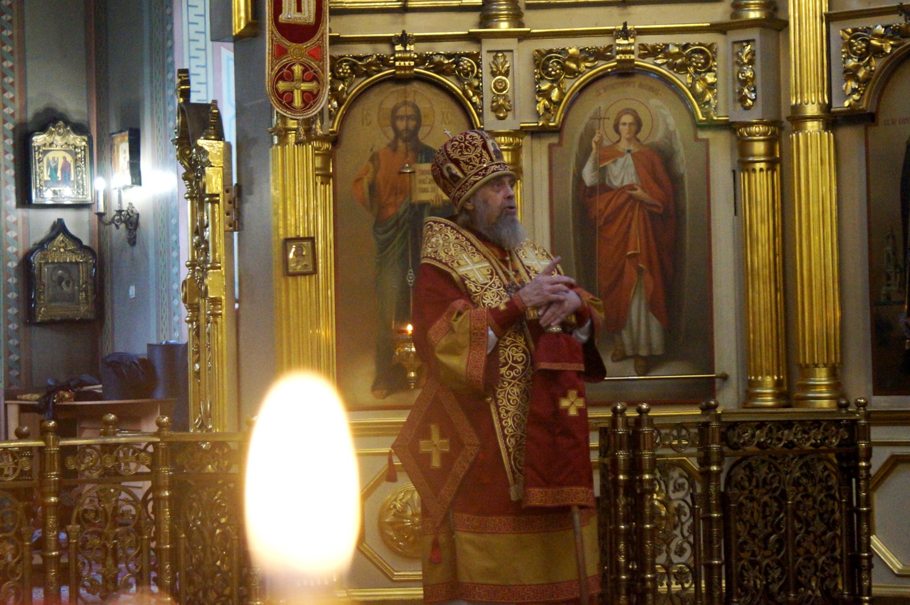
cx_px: 455
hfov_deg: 19.5
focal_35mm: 105
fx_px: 2651
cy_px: 302
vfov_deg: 13.0
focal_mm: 70
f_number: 5.6
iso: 3200
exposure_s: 1/60
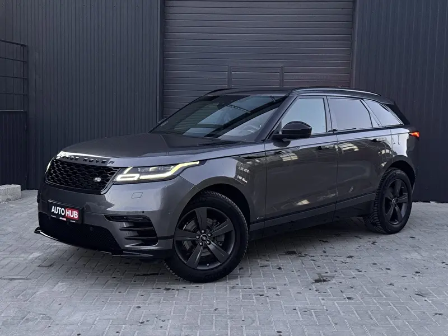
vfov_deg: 30.3
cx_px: 224
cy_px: 168
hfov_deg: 39.7
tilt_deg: -4.7
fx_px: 621
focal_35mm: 48
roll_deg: -1.0
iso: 250
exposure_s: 1/50
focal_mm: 6.76
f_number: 1.78
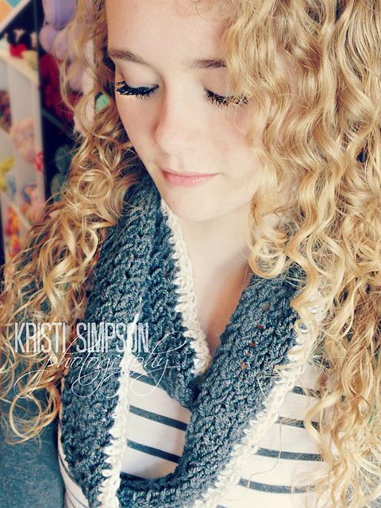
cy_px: 254
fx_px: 499
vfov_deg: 54.0
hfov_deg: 41.8
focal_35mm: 34
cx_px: 190
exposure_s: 1/30
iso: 250
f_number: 3.4
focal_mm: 6.2
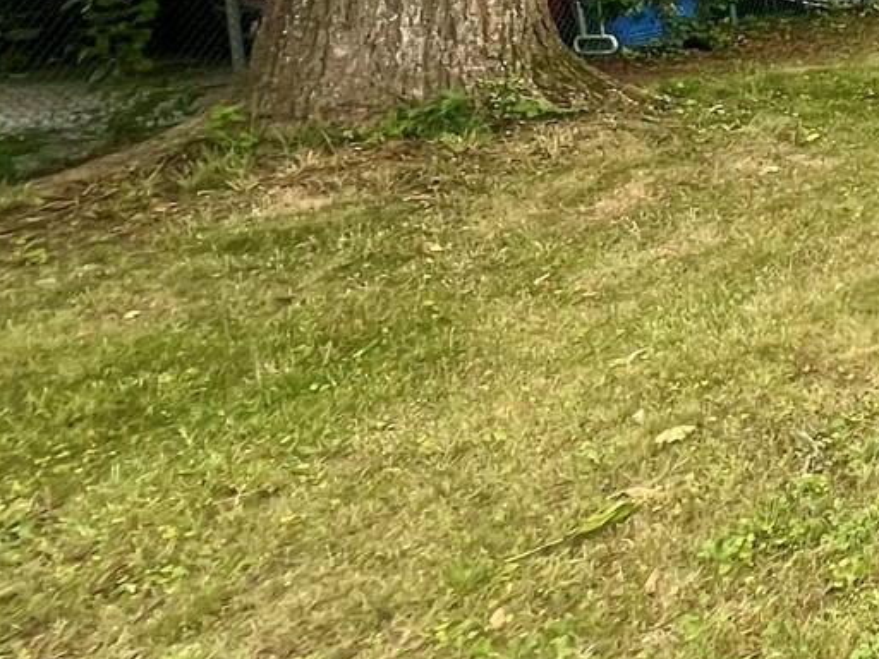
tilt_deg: -5.7
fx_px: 1320
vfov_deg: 25.9
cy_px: -65
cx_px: 1550
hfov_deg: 22.6
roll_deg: +2.1
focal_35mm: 52
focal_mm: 1.57
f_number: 1.8
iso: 32
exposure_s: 1/99
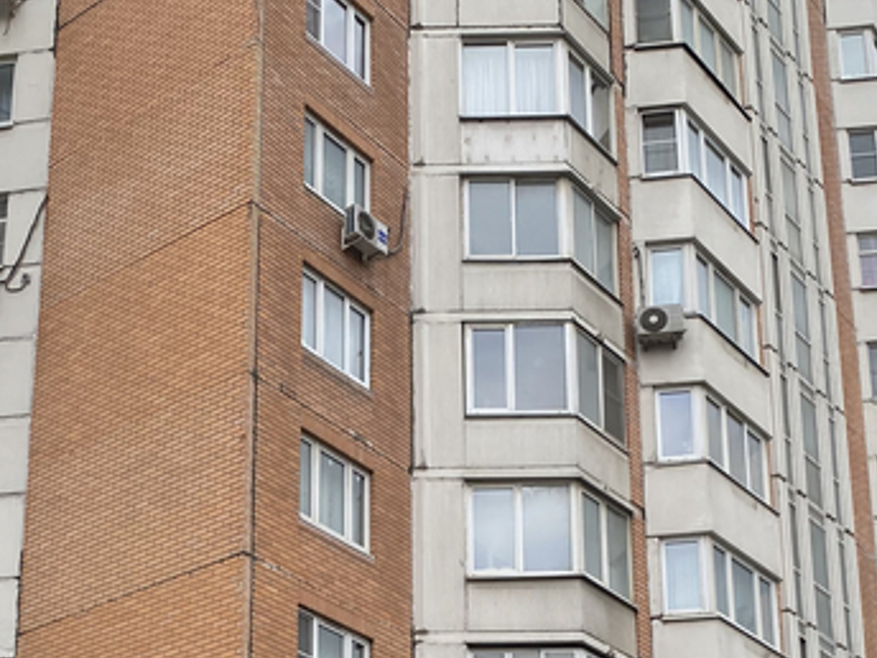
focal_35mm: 68
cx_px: 390
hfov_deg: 28.5
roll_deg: -0.1
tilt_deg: +22.0
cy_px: 800
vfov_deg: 20.2
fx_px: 1723
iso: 32
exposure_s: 1/752
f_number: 1.8
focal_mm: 4.25
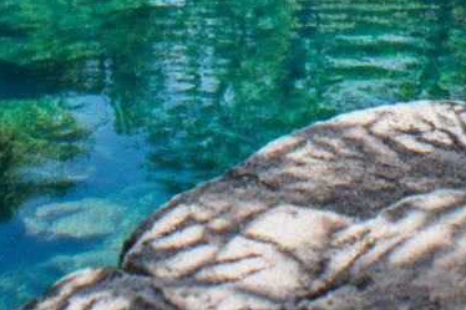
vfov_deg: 10.2
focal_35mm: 131
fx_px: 1695
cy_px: -90
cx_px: 320
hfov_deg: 15.6
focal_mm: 49
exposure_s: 1/640
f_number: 5.6
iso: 400
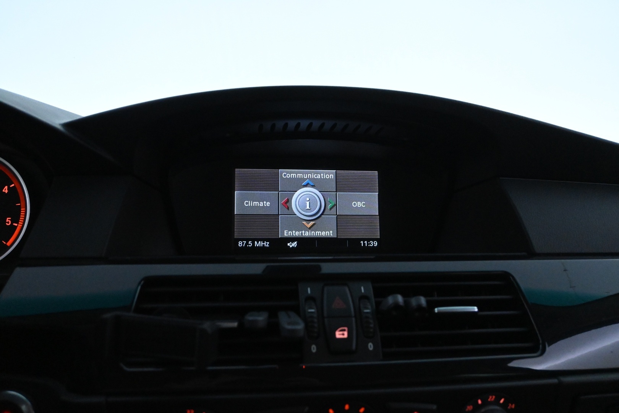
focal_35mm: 30
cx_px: 310
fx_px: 516
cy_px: 206
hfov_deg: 61.9
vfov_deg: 43.6
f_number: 4
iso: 6400
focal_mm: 20
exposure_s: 1/125
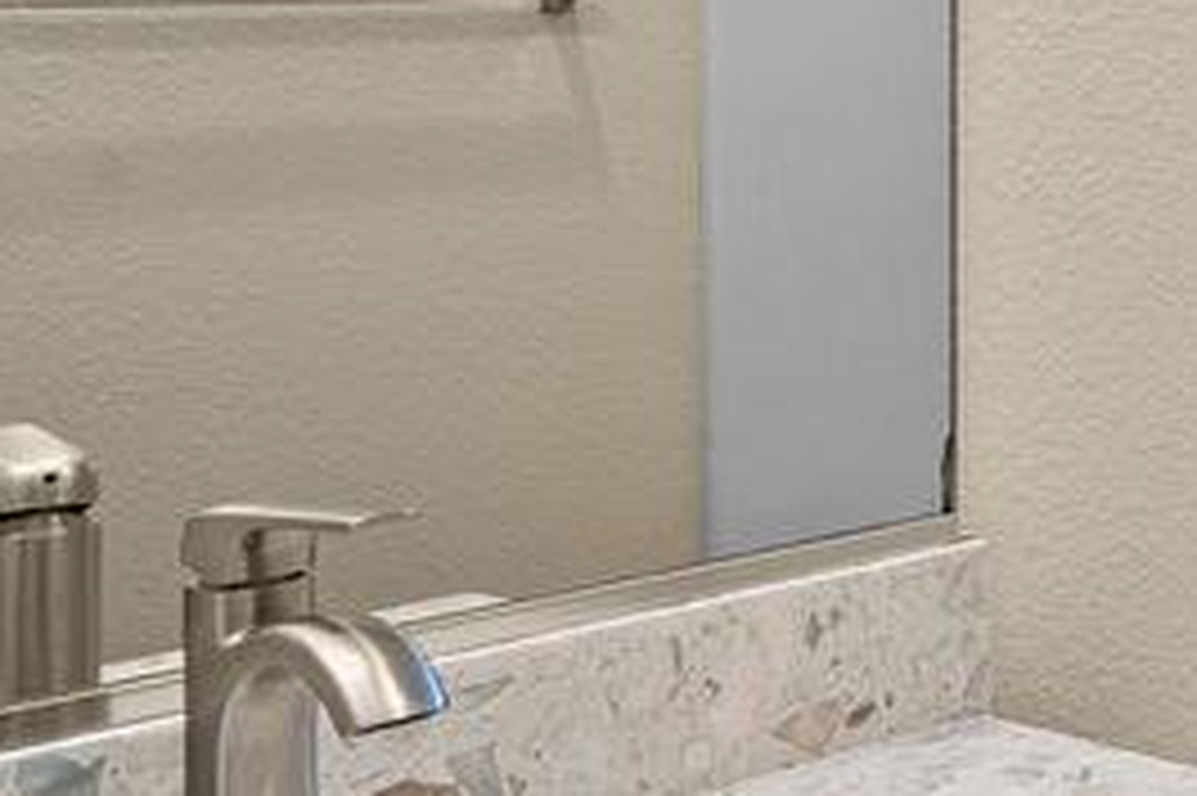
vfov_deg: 17.5
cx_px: 2084
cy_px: 115
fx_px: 2559
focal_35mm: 77
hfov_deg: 20.0
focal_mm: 20
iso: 80
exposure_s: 1
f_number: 9
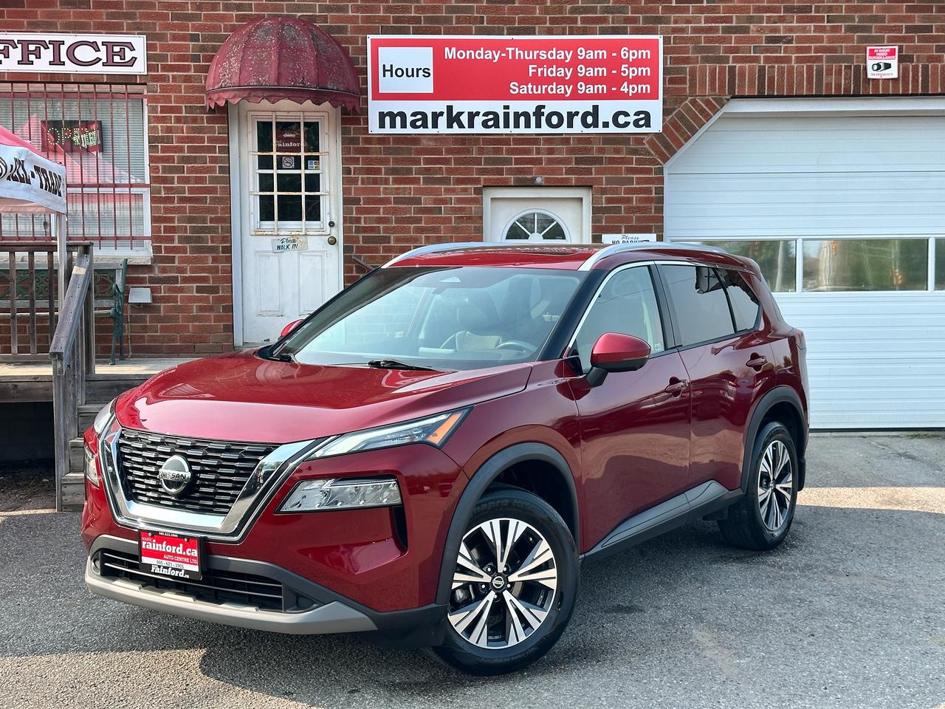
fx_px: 1310
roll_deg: +0.8
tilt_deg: -3.6
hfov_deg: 39.7
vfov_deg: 30.3
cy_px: 354
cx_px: 472
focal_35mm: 48
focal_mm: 6.86
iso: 64
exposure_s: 1/1145
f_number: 1.78
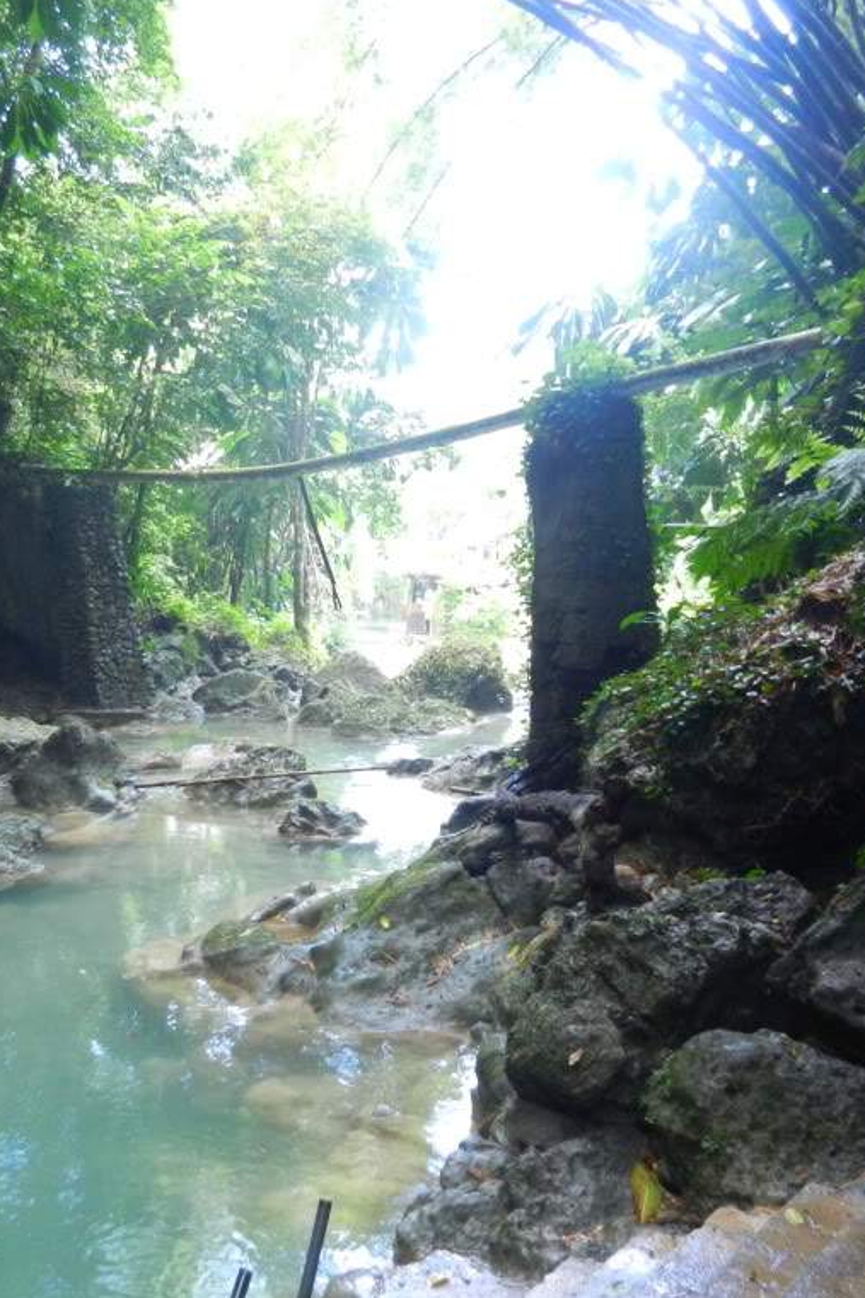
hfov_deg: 37.6
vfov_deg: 54.4
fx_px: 1262
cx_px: 317
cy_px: 650
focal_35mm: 35
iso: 400
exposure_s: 1/20
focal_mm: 4.5
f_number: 3.5
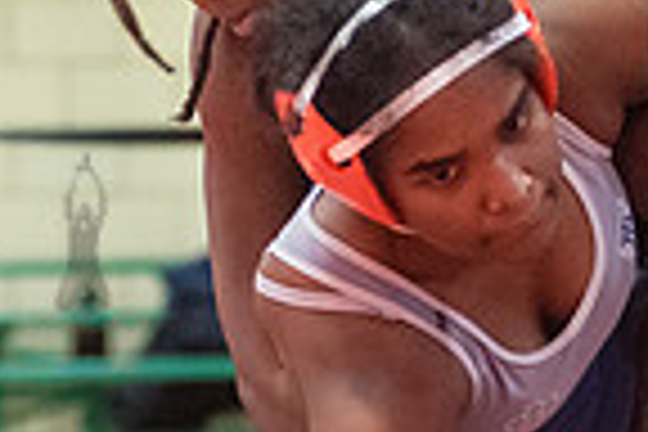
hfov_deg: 5.8
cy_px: 442
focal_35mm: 356
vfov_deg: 3.9
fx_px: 6407
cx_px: 586
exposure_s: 1/500
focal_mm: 80
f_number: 3.2
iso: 8000
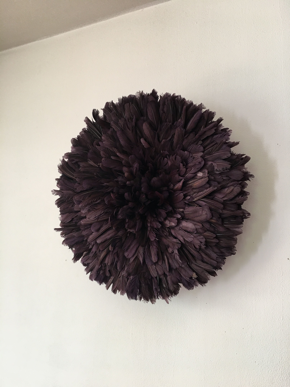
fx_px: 324
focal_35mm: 29
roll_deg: -2.7
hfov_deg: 48.2
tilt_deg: +11.1
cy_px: 194
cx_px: 145
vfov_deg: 61.7
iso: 50
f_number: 2.2
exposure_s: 1/33
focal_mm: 4.15
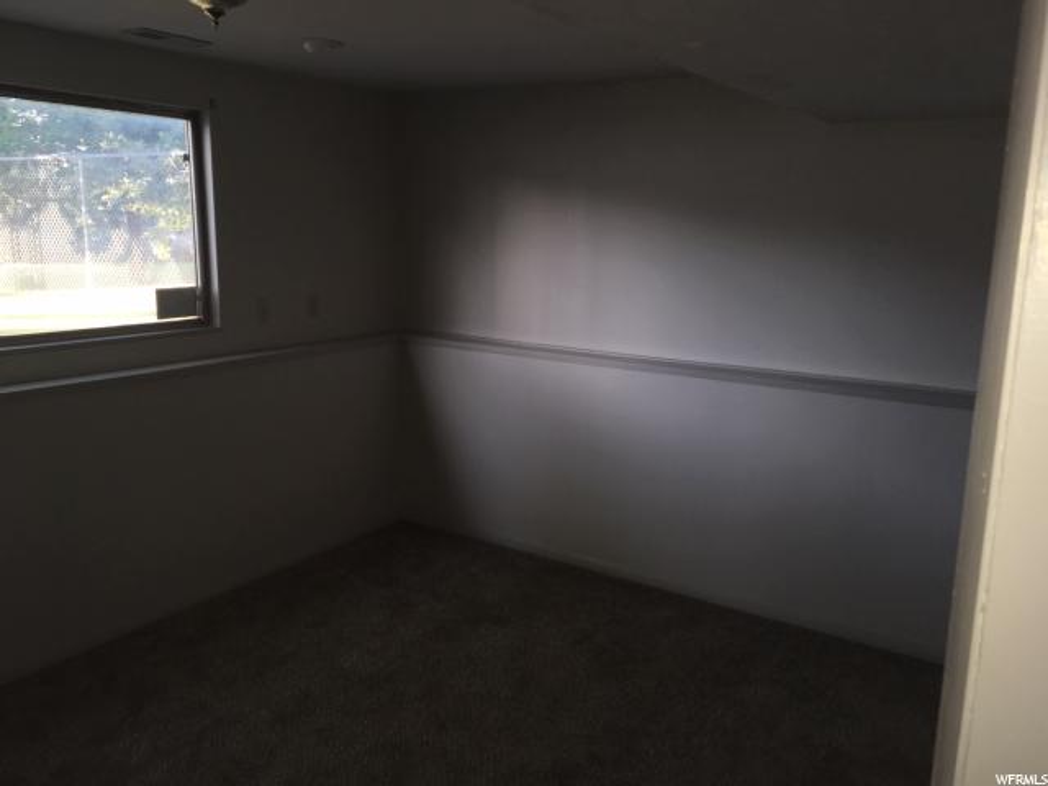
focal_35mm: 29
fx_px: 878
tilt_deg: -10.8
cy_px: 393
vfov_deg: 48.2
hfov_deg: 61.7
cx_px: 524
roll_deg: -1.0
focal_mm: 4.15
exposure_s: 1/30
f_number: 2.2
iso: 32
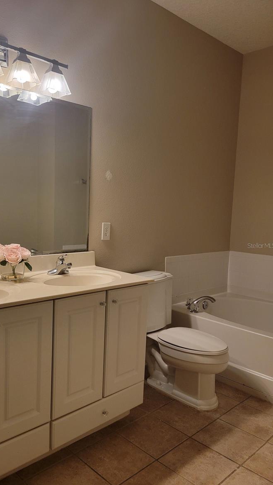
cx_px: 90
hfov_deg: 39.7
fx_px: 373
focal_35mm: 29
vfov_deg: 66.1
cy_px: 245
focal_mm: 5.4
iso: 160
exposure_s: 1/120
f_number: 1.8
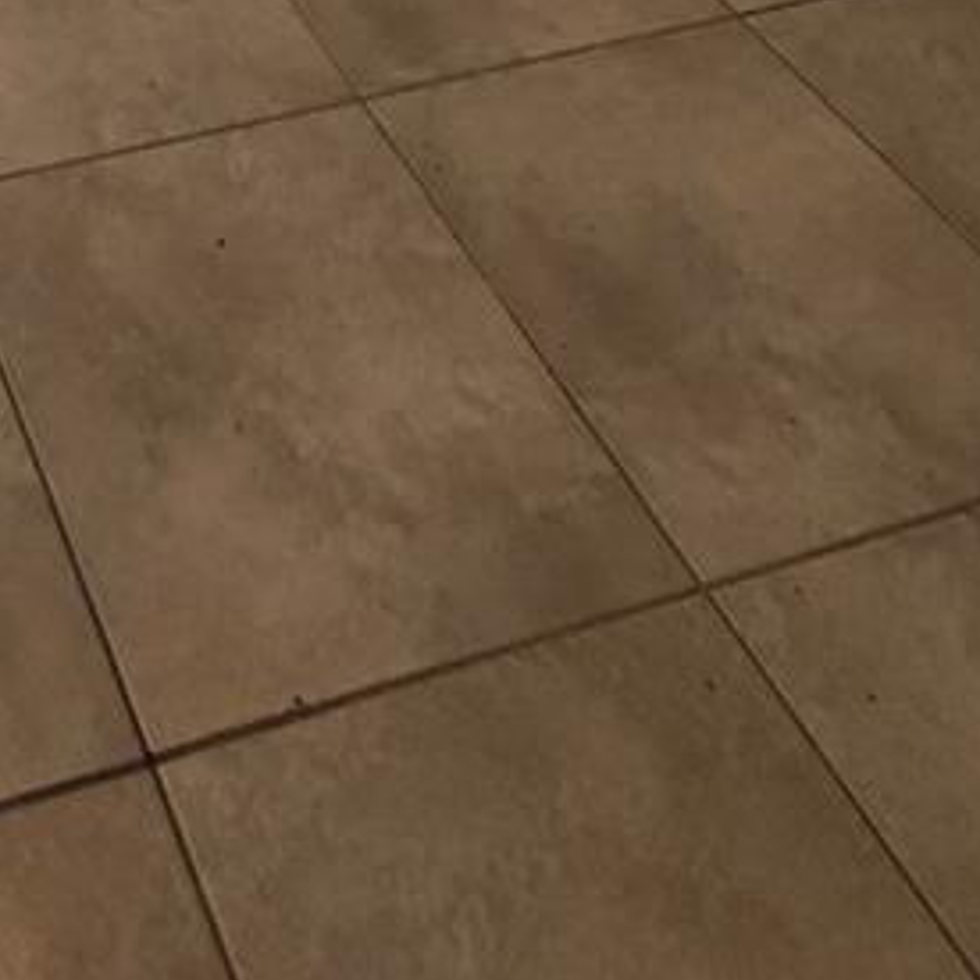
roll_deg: +0.5
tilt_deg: -9.7
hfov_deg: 27.5
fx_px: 1730
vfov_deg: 18.7
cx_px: -225
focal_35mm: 54
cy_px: -1016
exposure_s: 1/120
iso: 200
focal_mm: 2.22
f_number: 2.2
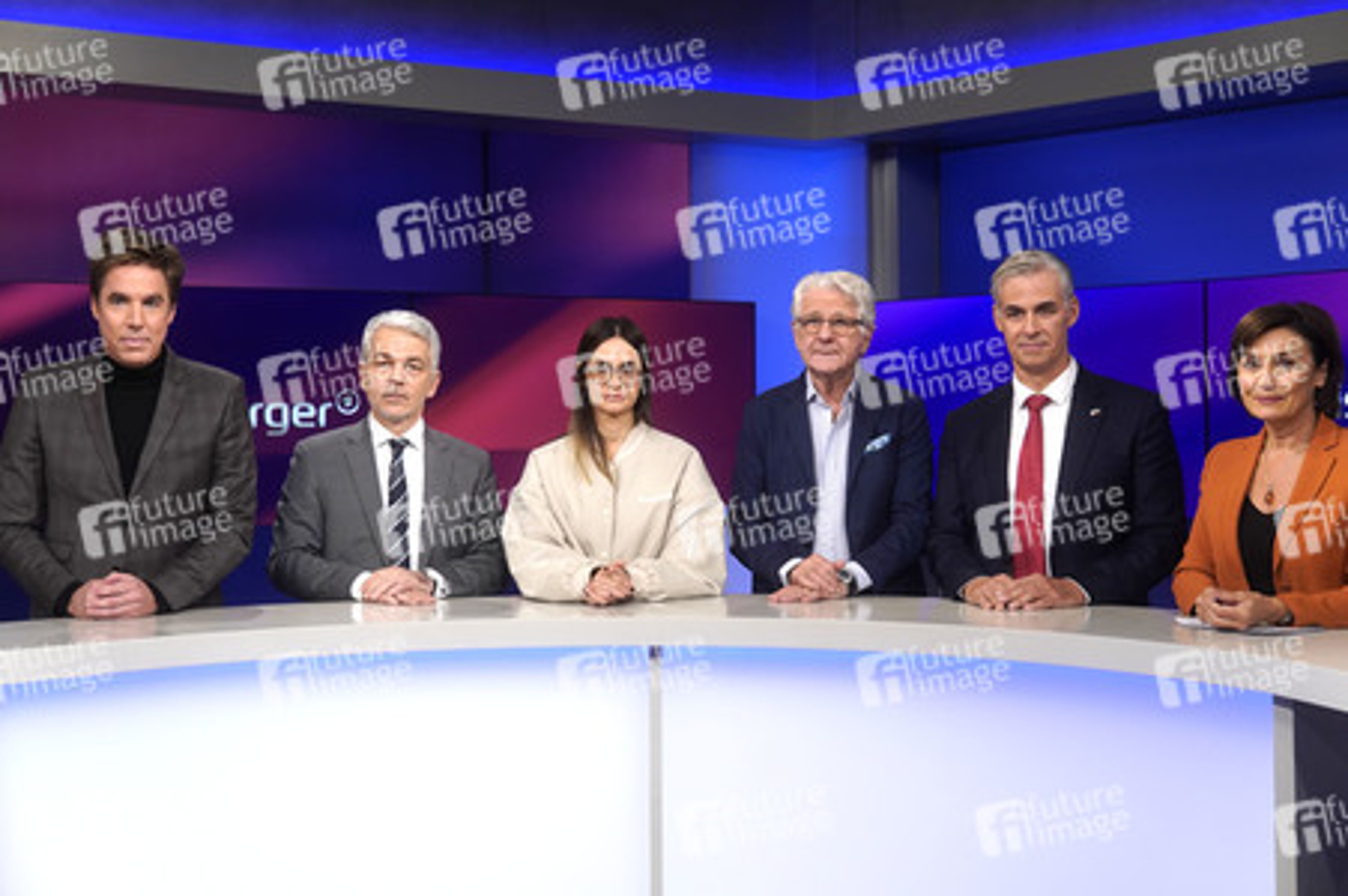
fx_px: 1684
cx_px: 674
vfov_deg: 29.8
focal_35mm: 45
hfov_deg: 43.6
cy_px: 448
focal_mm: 30
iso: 640
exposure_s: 1/250
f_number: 2.8
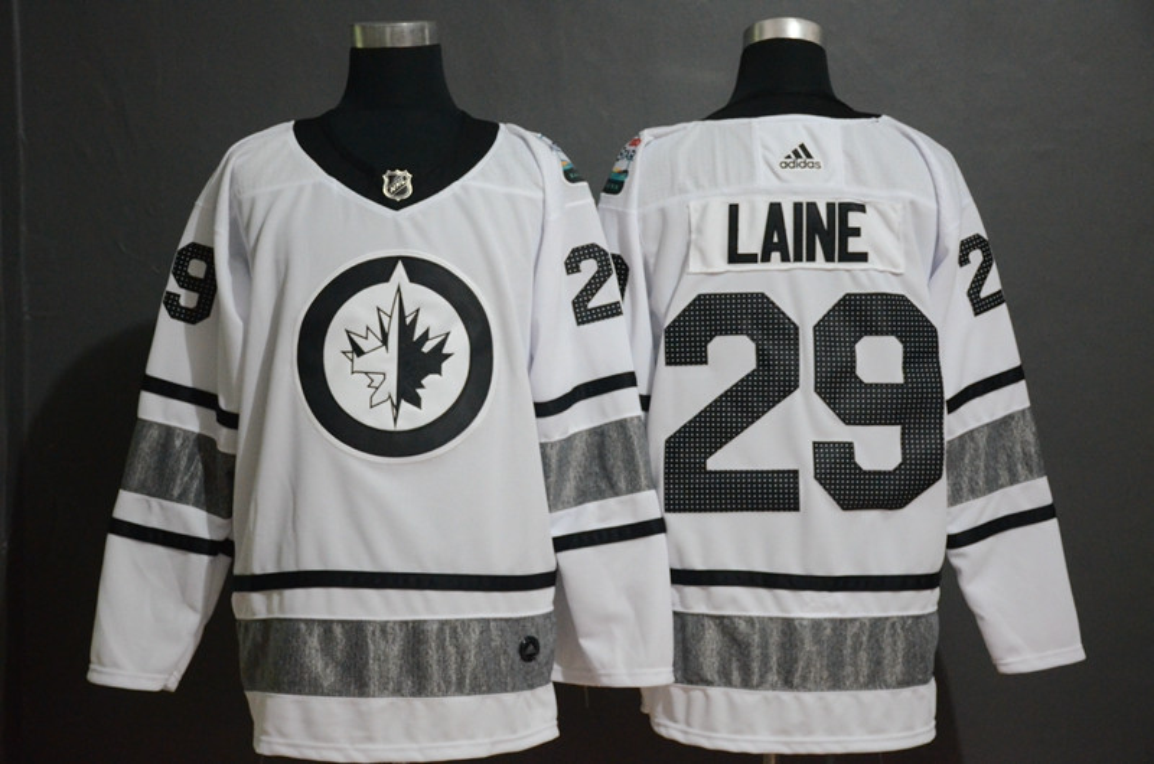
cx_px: 577
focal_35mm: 60
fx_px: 1919
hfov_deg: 33.5
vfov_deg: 22.5
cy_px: 382
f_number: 5
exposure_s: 1/30
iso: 4000
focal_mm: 40
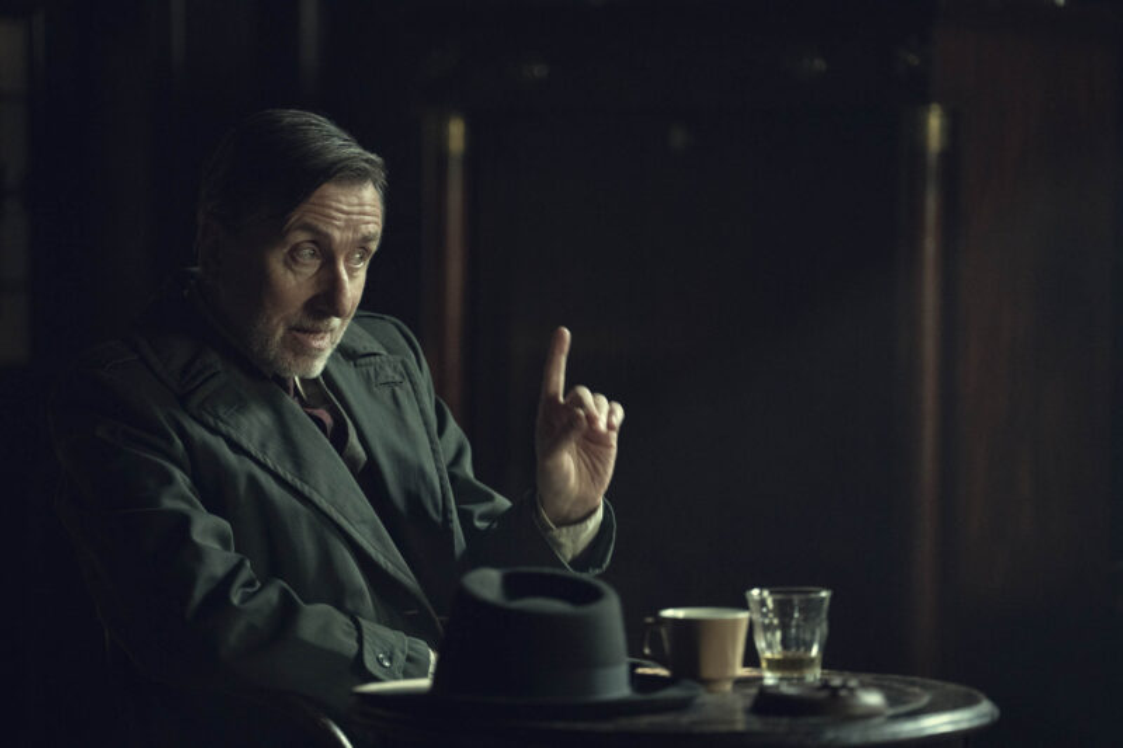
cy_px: 374
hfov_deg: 13.2
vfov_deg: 8.8
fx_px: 4865
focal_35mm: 156
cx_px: 562
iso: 4000
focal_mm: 156
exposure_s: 1/100
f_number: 2.8
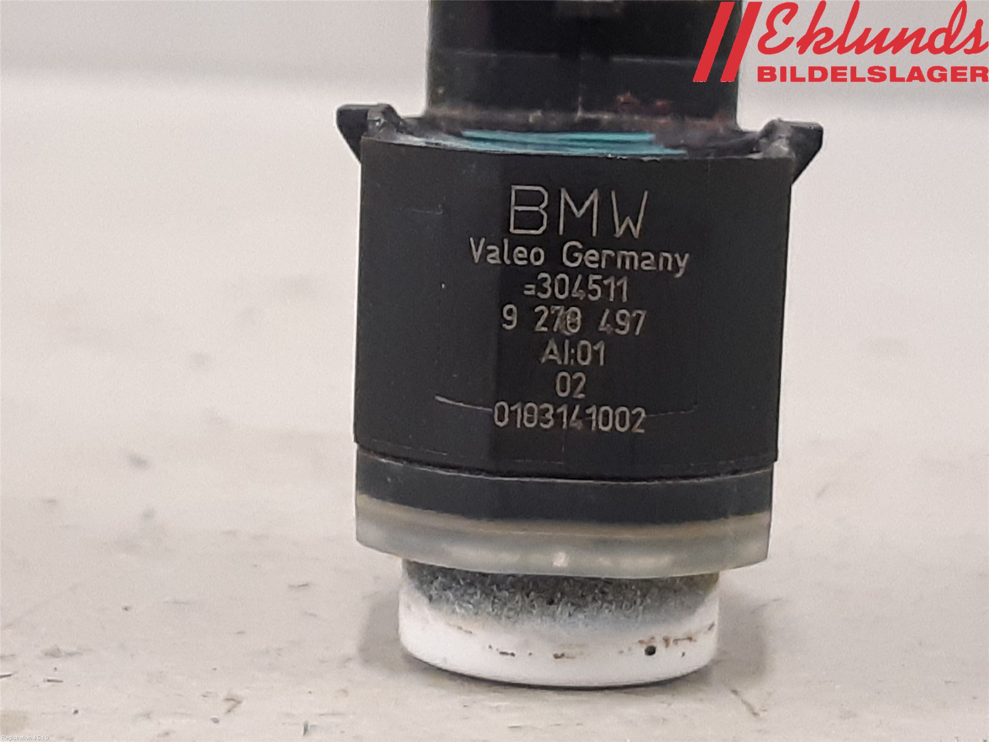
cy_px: 371
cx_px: 494
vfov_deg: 53.1
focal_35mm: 26
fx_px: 743
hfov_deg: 67.3
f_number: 1.7
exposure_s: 1/50
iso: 250
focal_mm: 3.93
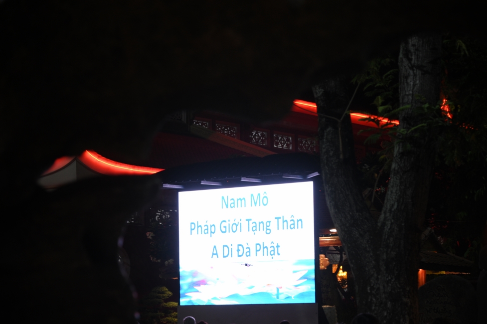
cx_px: 244
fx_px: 1284
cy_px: 162
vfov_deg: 14.4
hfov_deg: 21.5
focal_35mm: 95
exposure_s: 1/60
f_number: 4
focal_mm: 95
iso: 1000
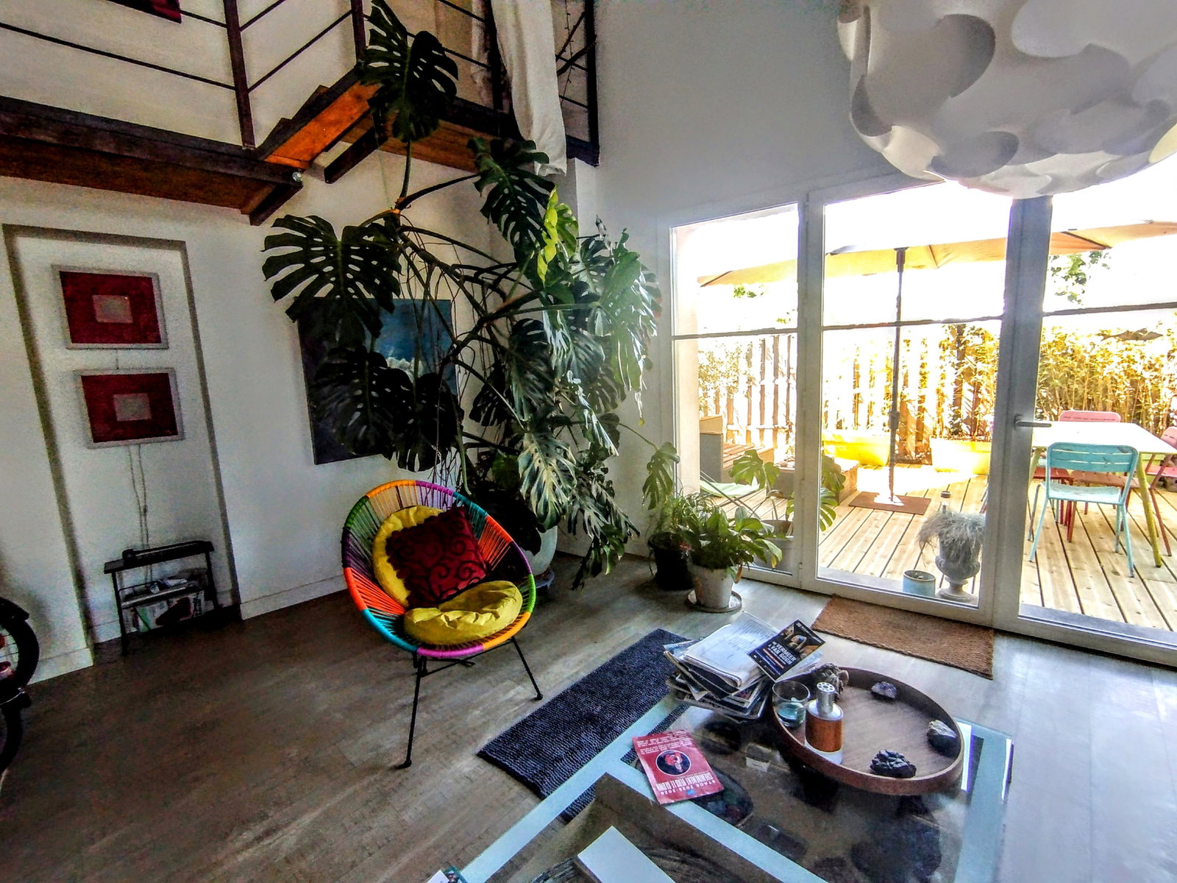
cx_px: 588
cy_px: 442
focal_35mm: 15
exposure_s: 1/50
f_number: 2.2
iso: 100
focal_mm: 1.65
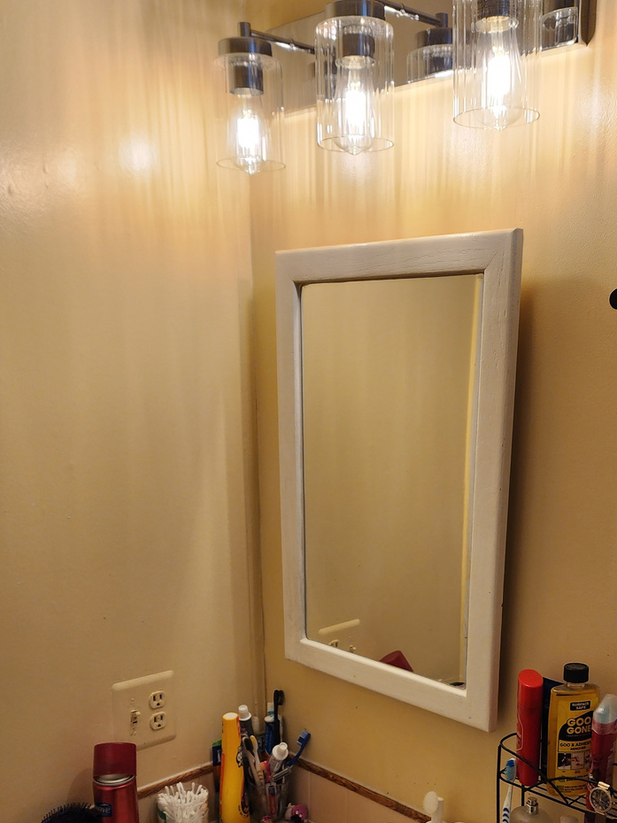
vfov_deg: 46.7
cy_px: 642
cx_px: 400
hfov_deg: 37.4
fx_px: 904
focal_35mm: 38
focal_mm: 6.4
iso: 80
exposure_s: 1/120
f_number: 1.8
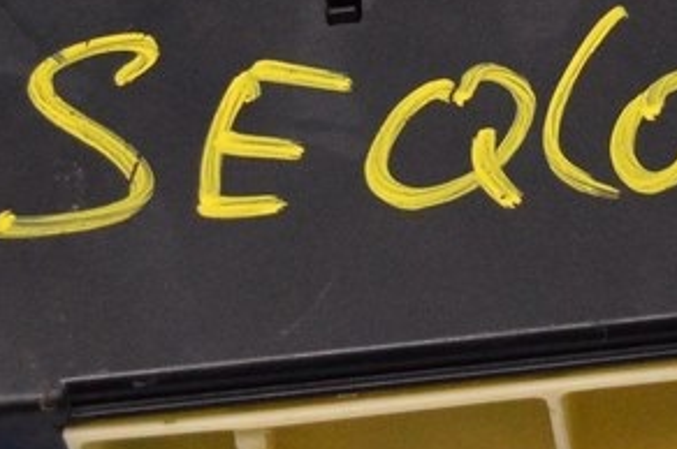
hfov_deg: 11.4
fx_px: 3362
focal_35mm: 179
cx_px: 573
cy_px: 182
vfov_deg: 7.7
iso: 3200
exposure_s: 1/400
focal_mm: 34
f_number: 4.5
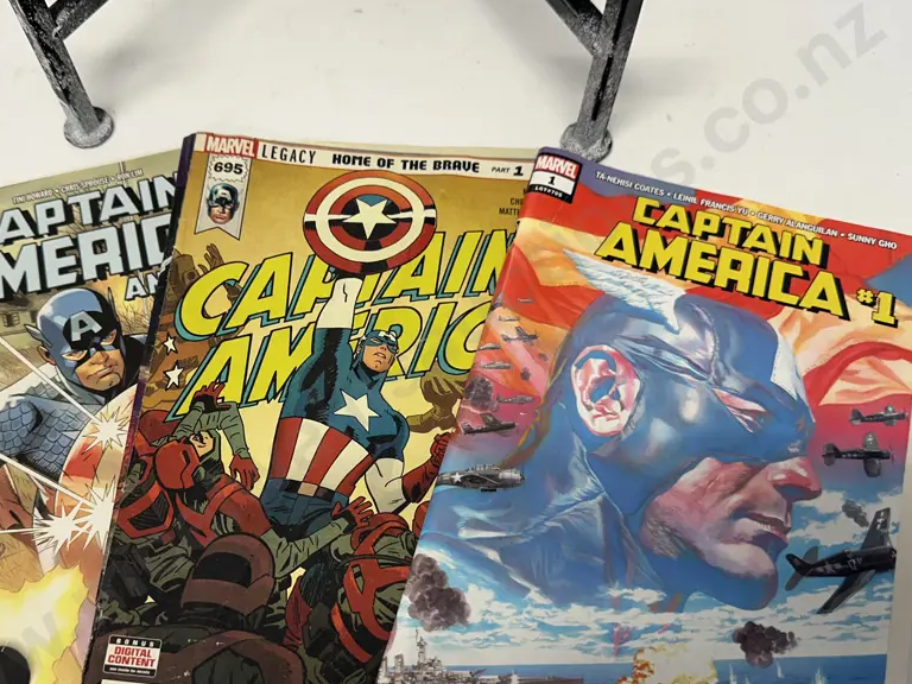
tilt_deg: -65.5
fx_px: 843
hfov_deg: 56.6
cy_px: 384
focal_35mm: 32
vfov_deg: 44.1
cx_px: 387
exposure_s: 1/100
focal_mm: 6.86
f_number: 1.78
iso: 125
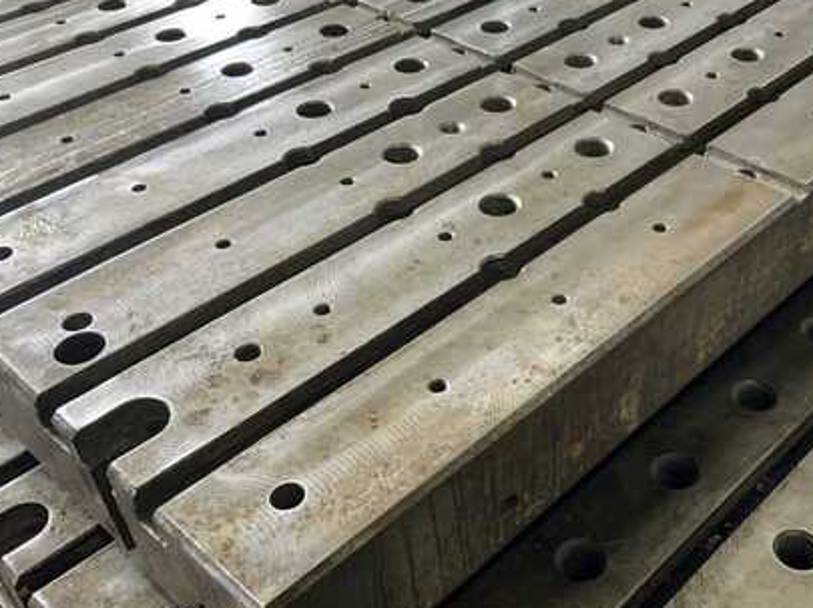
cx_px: 572
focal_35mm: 43
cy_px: 331
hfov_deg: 43.0
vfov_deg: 33.5
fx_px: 1009
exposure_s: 1/60
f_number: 1.8
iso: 100
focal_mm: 3
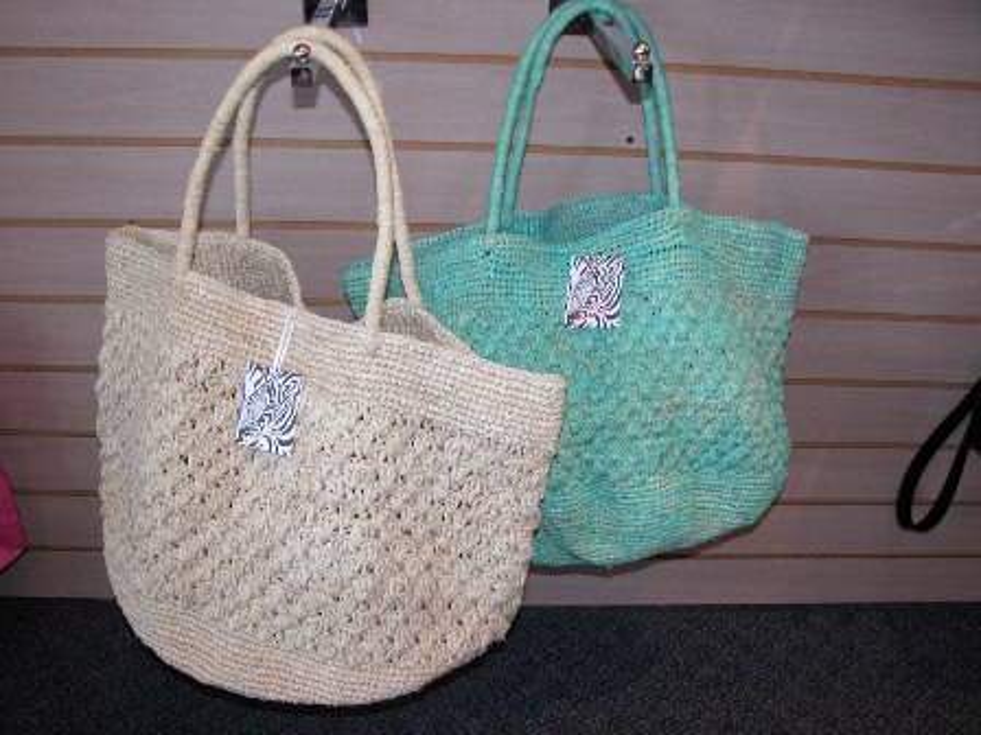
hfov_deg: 52.6
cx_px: 490
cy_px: 368
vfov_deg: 40.7
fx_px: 992
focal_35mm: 35
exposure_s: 1/30
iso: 100
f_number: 2.8
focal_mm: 8.9
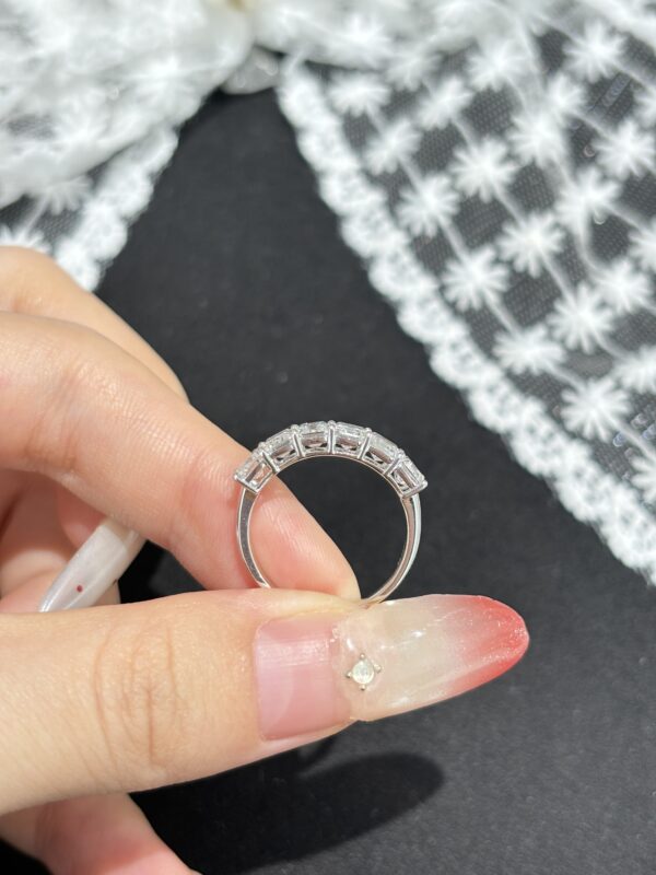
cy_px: 438
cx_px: 328
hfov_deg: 28.0
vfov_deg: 36.8
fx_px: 1314
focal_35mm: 52
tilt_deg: -59.6
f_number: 1.6
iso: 32
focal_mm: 5.96
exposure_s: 1/50
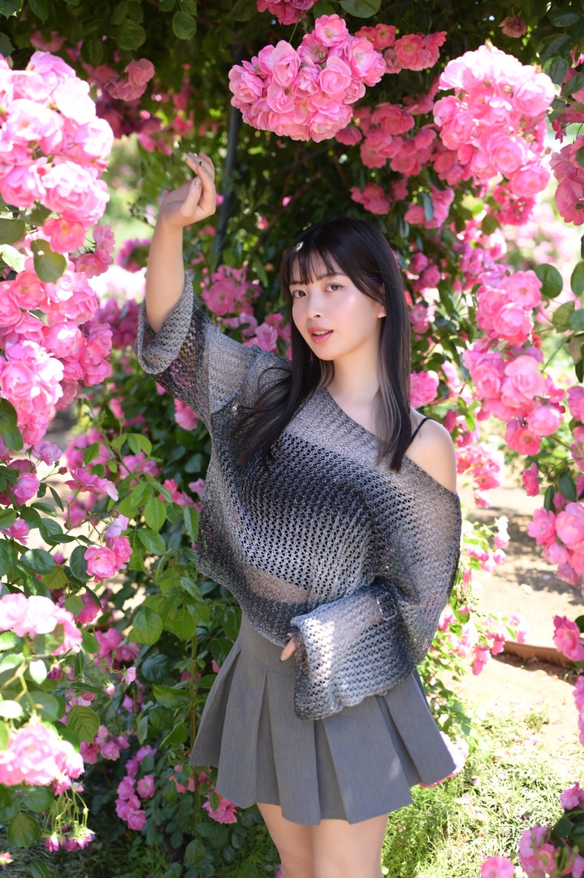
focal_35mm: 50
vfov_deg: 39.6
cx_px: 292
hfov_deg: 27.0
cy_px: 439
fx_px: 1218
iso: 500
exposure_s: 1/100
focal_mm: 50
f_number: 2.8
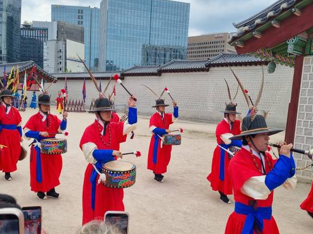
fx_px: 316
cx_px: 150
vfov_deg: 40.6
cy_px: 137
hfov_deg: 52.6
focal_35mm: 35
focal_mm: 5.4
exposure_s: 1/1864
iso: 50
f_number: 1.8
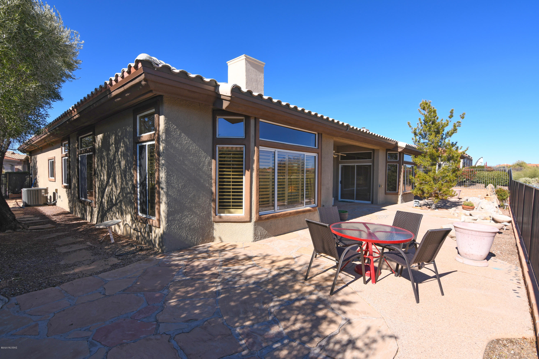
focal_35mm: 16
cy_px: 180
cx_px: 270
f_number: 10
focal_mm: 11
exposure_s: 1/200
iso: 100
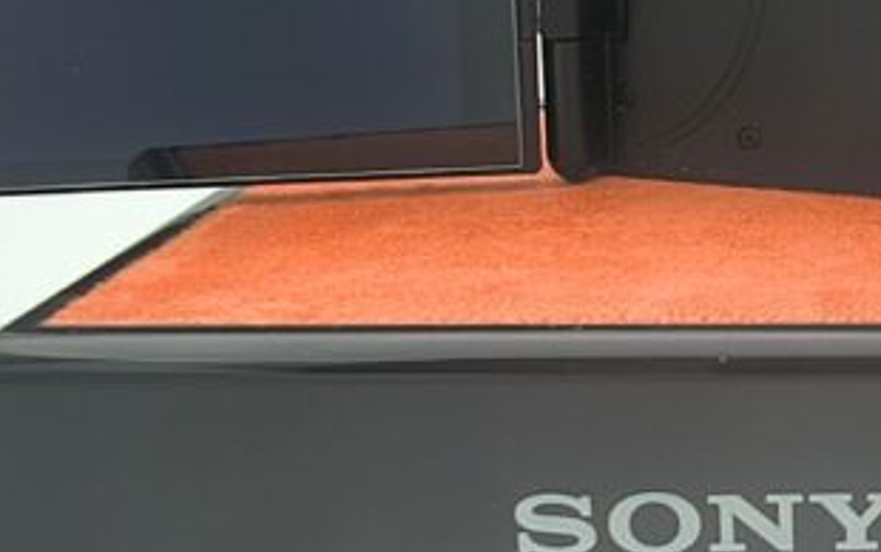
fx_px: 1009
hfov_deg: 44.6
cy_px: 75
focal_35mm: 42
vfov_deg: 29.5
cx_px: 719
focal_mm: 1.83
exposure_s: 1/100
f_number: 2
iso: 151
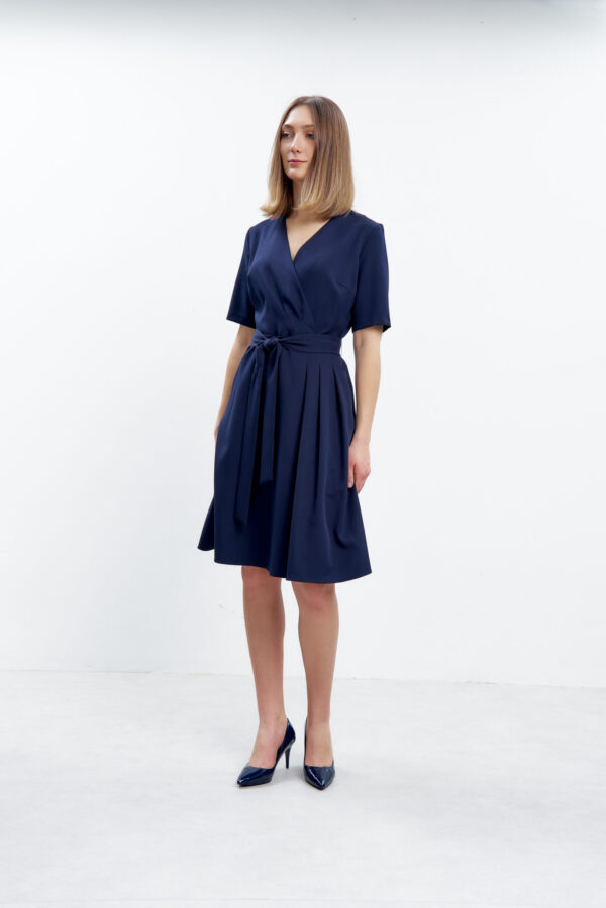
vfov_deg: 43.6
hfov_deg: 29.9
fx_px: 1136
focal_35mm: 45
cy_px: 454
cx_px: 303
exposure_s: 1/160
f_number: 13
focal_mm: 45
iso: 100
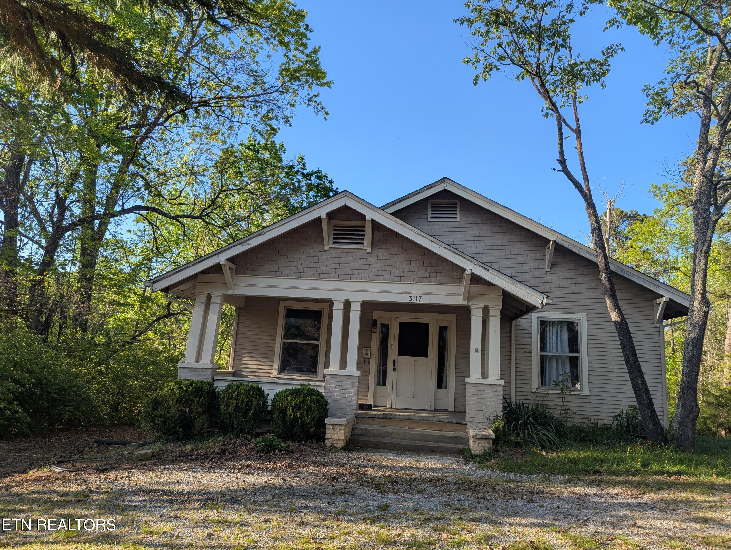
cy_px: 275
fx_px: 507
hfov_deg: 71.5
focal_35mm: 24
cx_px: 366
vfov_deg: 56.9
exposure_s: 1/712
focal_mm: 6.81
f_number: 1.85
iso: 47
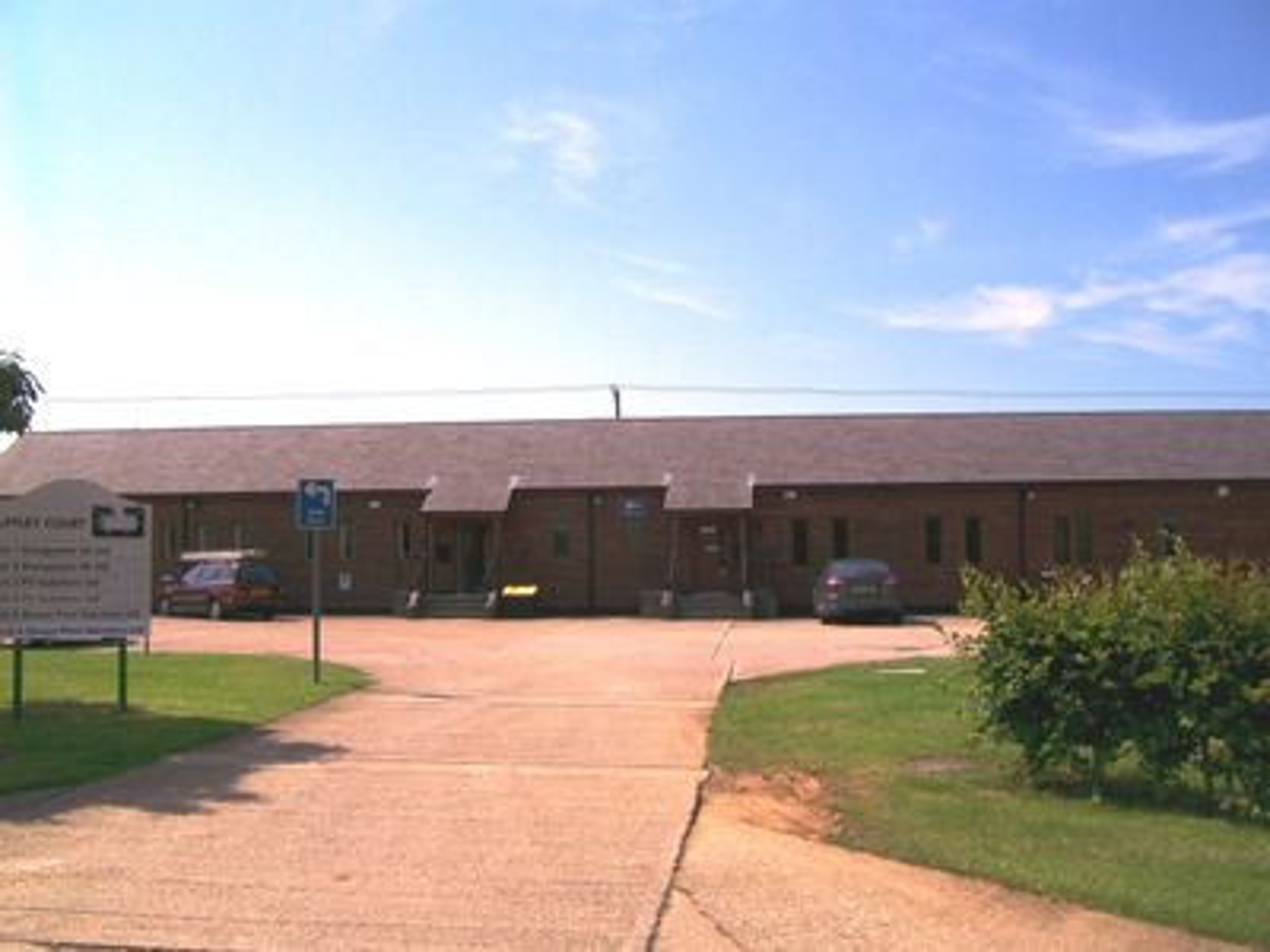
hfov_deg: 54.0
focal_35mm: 34
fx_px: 1247
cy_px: 476
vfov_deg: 41.8
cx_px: 635
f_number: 4.9
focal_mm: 6.1
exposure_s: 1/640
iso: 64
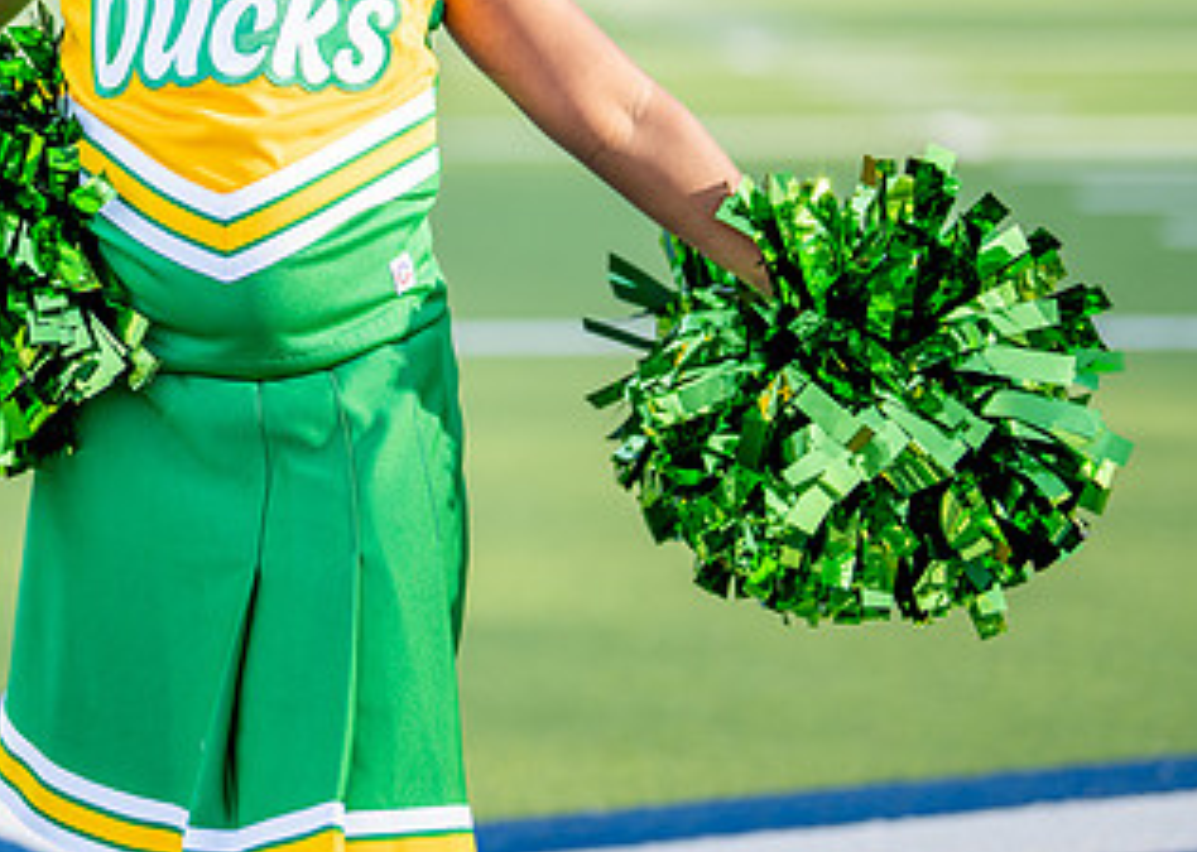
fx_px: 3770
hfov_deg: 17.9
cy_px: 15
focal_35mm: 111
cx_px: 282
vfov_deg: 12.8
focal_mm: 50
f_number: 1.2
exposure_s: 1/2500
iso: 160
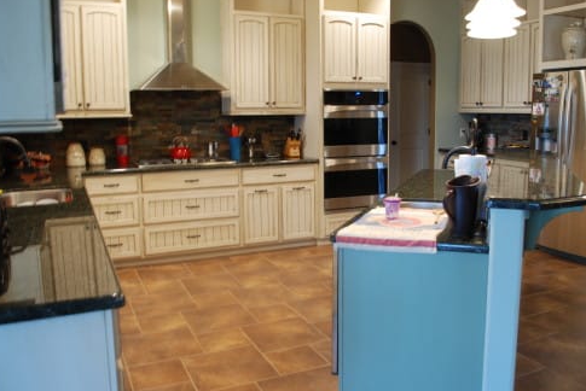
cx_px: 316
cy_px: 179
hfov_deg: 58.6
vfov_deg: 41.1
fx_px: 521
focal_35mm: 32
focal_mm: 18
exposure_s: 1/1.6
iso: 100
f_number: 4.5
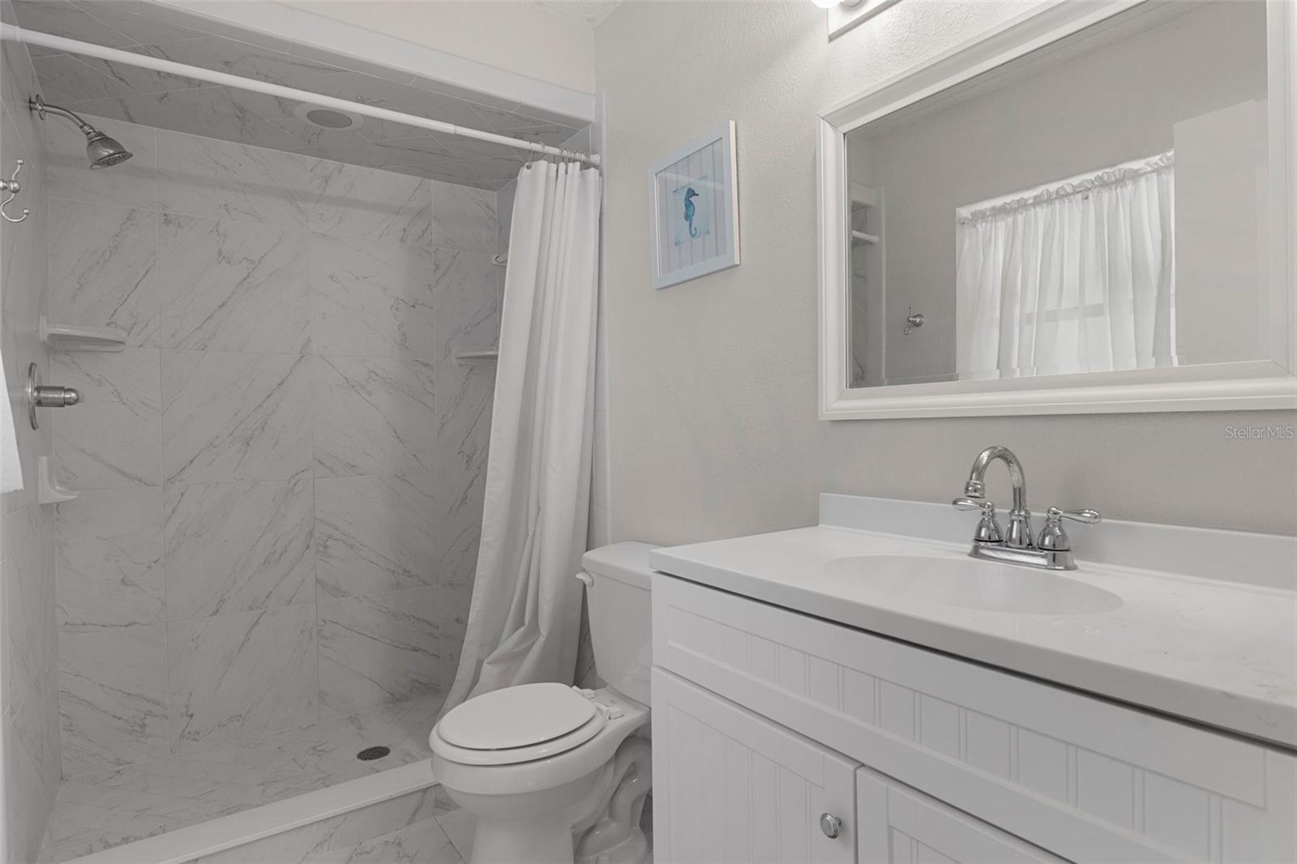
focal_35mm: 20
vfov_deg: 63.2
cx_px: 648
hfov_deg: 85.4
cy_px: 432
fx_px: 702
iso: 320
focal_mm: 13
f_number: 8
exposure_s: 1/2
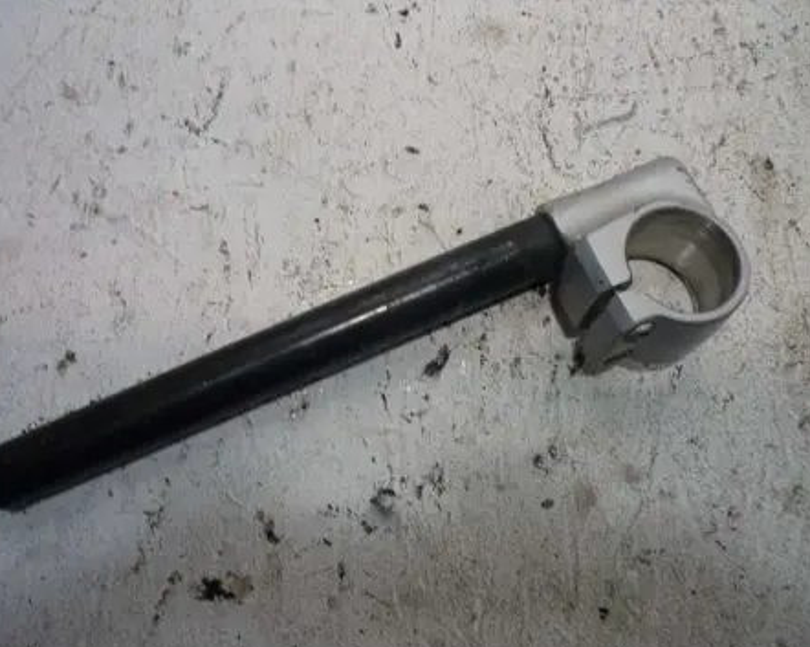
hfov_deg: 51.6
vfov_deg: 42.2
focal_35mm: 35
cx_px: 392
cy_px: 328
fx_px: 838
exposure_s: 1/30
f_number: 2.8
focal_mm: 5.5
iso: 80
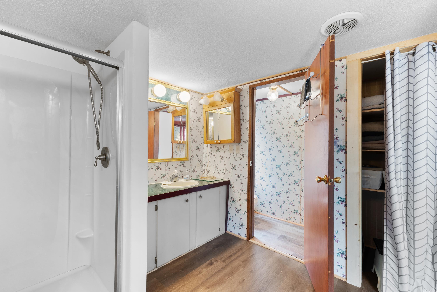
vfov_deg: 77.3
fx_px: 182
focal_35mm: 15
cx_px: 218
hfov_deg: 100.4
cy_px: 146
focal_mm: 10
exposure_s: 1
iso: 200
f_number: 9
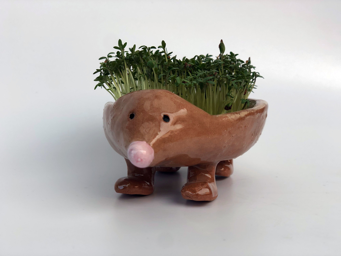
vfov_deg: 28.0
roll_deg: -2.1
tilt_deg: -6.8
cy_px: 128
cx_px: 170
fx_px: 512
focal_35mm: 52
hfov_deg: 36.8
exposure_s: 1/120
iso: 25
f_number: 2.4
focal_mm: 6
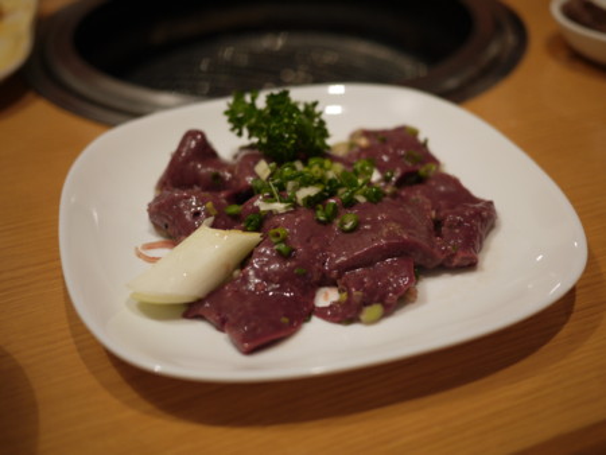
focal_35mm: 40
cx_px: 303
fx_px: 701
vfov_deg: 36.0
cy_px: 228
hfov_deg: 46.8
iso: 100
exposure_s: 1/40
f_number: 1.7
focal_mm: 20
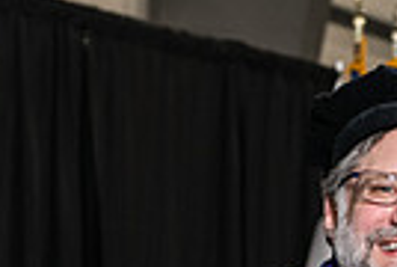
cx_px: 554
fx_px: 2962
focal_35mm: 268
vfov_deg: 5.1
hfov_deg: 7.6
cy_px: 476
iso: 2000
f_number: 5
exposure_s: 1/200
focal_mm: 62
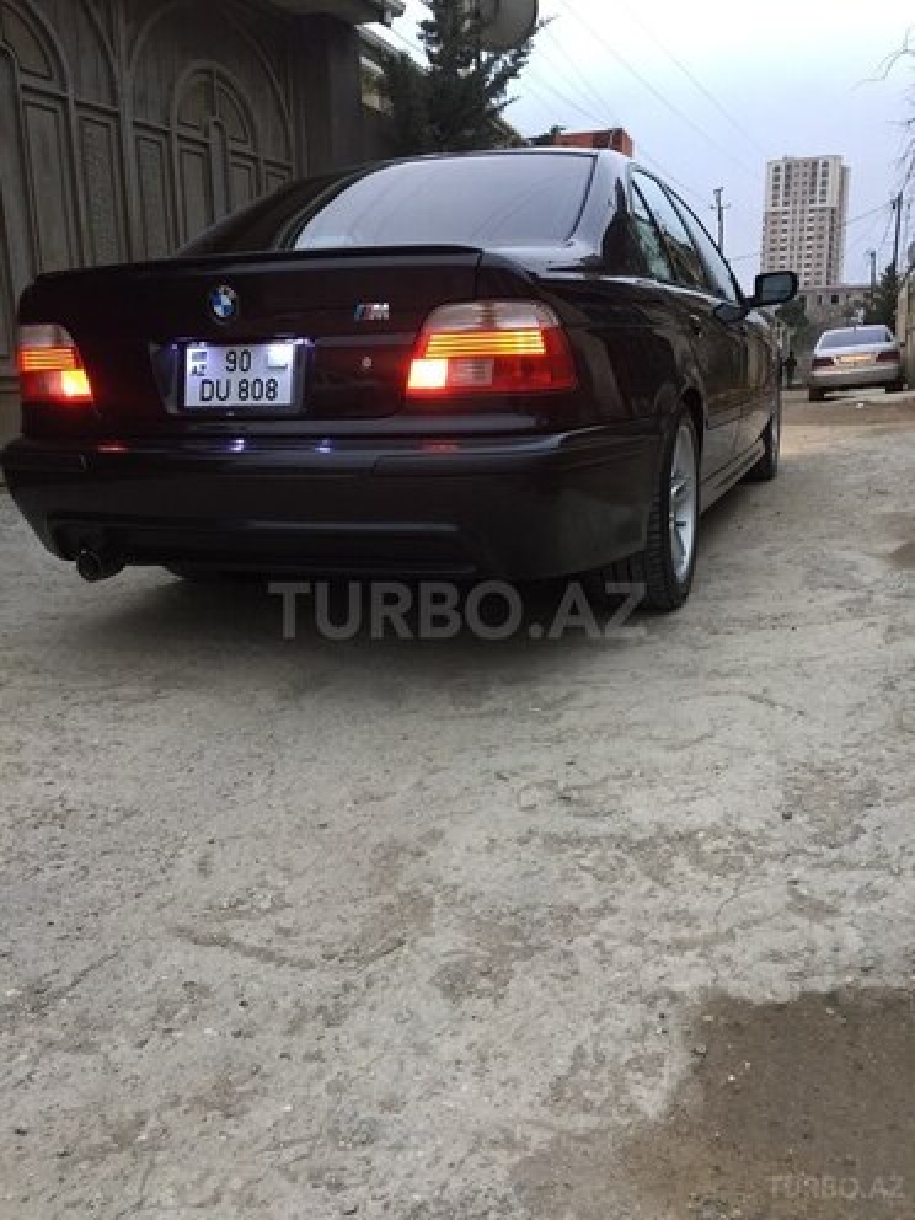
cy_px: 610
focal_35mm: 29
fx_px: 1022
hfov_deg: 48.2
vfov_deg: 61.7
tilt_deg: -13.8
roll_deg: +0.8
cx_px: 458
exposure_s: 1/33
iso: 64
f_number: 2.2
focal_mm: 4.15
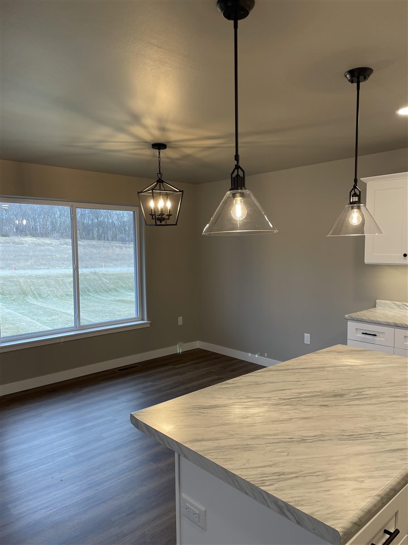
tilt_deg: -4.8
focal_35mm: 26
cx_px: 204
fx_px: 409
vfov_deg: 67.3
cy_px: 272
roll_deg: +0.8
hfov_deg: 53.1
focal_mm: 4.2
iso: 32
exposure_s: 1/120
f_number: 1.6
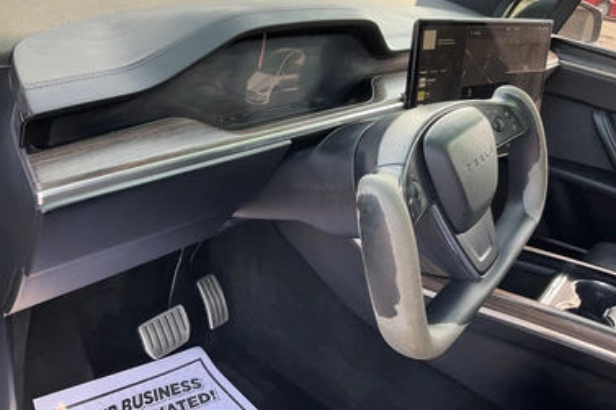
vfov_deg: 40.9
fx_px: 547
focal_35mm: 32
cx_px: 292
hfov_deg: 58.7
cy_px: 167
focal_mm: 3
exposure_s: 1/122
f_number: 1.8
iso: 32
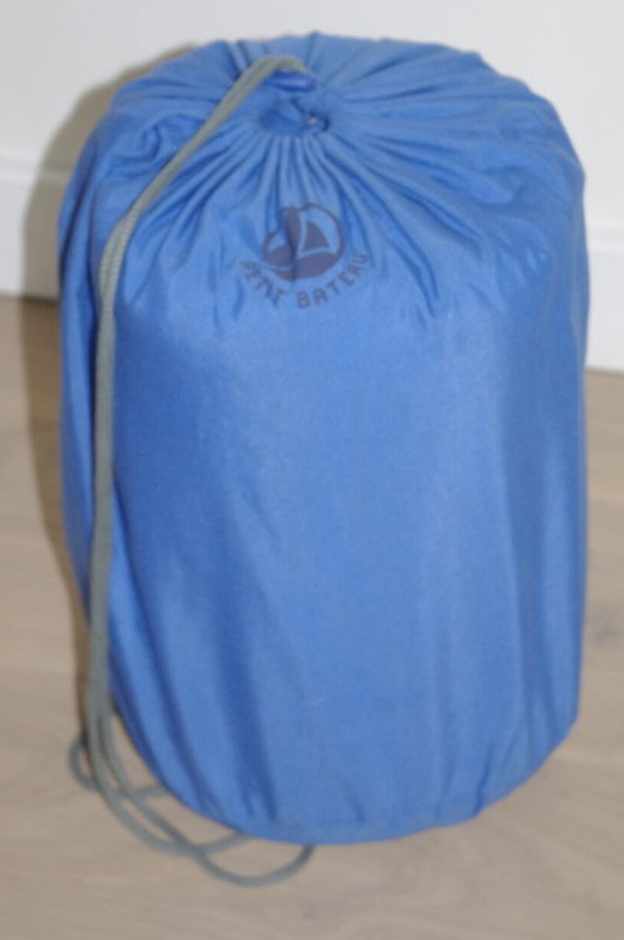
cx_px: 328
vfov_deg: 20.4
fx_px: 2607
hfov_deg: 13.6
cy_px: 435
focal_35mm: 100
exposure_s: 1/40
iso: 1600
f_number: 7.1
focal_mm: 55
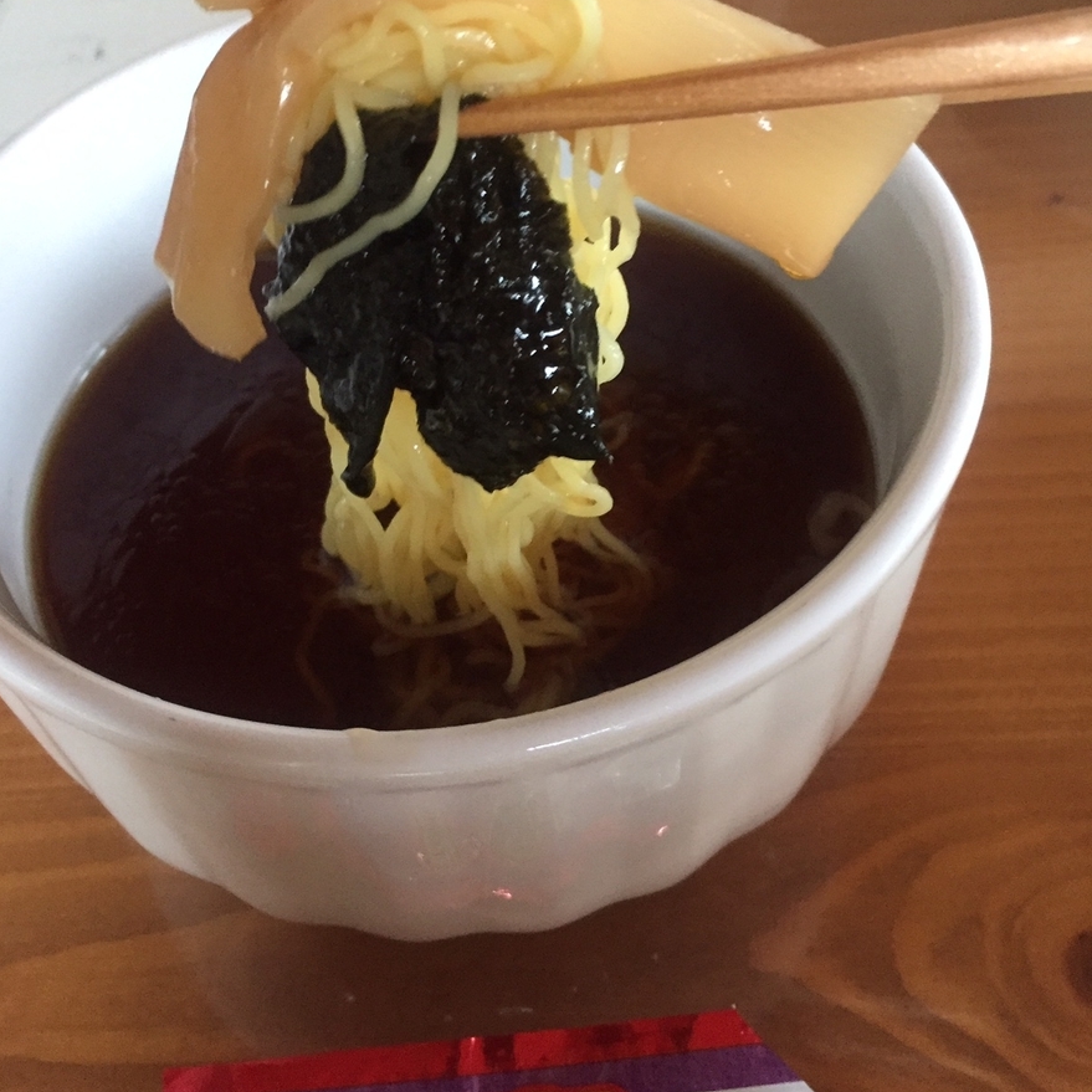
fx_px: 1249
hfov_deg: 47.2
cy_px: 483
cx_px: 534
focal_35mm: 35
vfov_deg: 47.1
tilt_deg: -49.0
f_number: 2.2
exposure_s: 1/24
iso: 250
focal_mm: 4.15
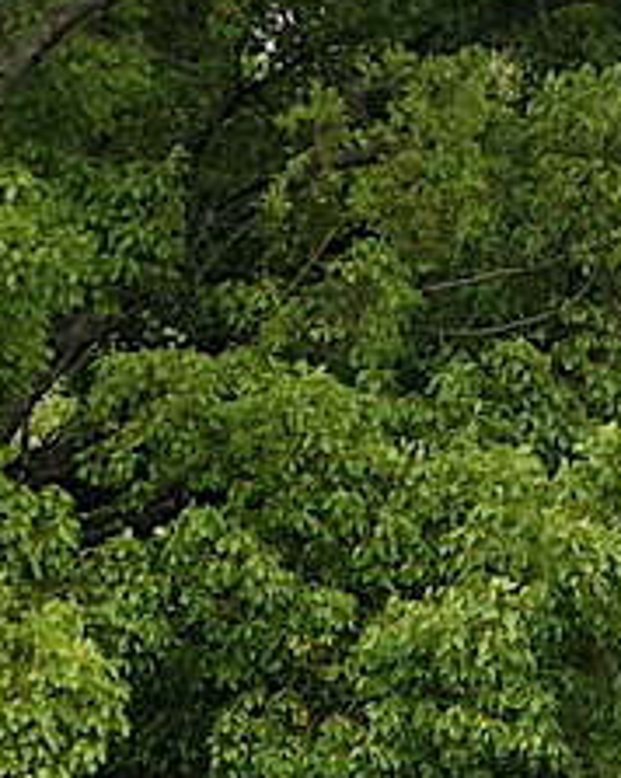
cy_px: 1976
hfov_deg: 3.6
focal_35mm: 426
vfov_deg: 4.4
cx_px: 1235
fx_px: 9791
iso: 400
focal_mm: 55
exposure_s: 1/400
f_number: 4.5
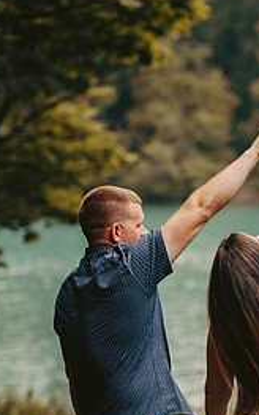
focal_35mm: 192
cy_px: 287
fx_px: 2172
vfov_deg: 10.9
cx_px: 215
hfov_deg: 6.8
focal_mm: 110
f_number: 2.8
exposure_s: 1/125
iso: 320
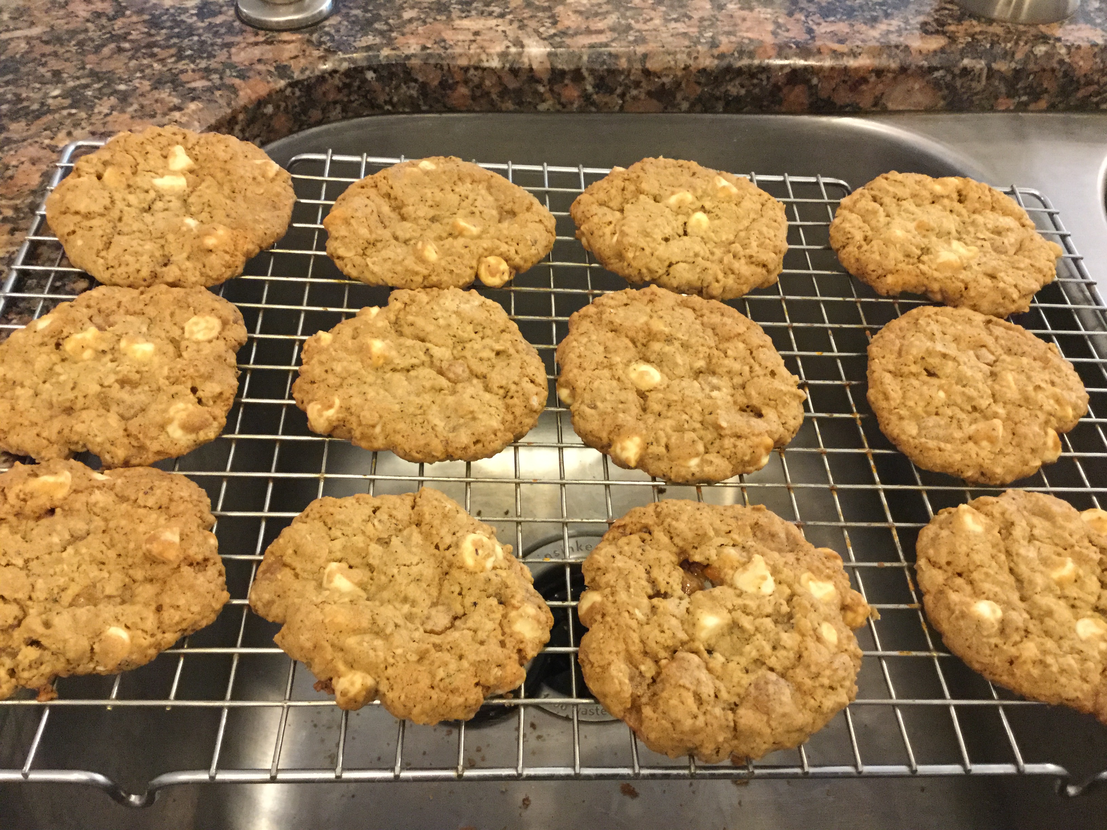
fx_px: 991
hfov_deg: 58.4
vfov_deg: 45.4
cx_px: 554
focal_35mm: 31
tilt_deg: -48.8
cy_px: 415
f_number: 2.4
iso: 200
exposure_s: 1/15
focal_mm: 3.3
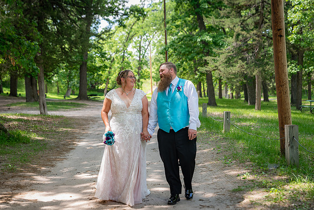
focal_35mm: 60
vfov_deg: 22.6
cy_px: 105
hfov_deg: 33.4
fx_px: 523
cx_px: 157
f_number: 4
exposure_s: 1/160
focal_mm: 60
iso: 200
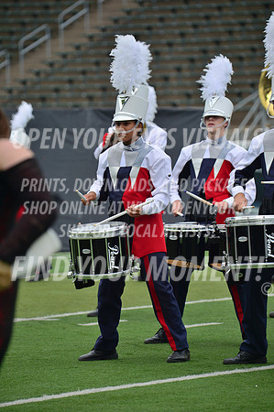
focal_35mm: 270
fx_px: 3089
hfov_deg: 5.1
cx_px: 137
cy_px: 206
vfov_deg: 7.6
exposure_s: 1/1000
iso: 200
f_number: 5.6
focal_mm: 270
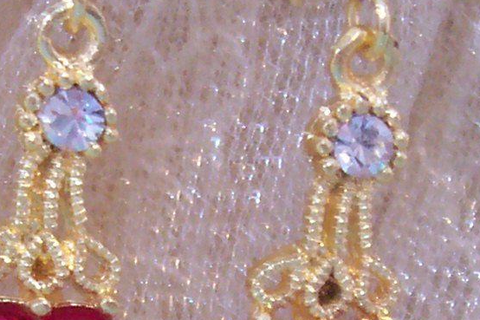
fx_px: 1959
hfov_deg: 14.0
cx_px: 206
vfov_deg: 9.3
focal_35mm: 147
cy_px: 255
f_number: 2.7
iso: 160
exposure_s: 1/5.66
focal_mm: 5.6
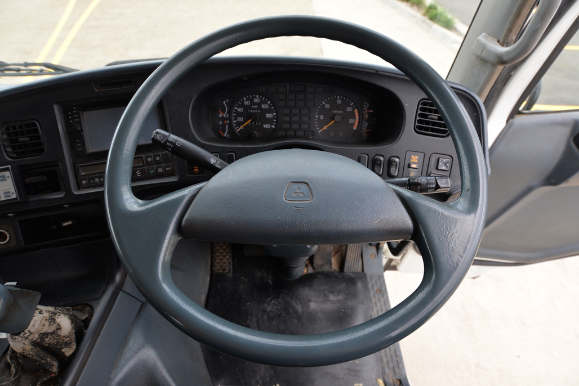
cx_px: 290
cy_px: 193
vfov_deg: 67.4
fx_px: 290
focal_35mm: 18
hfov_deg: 90.0
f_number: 6.3
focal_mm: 18
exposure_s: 1/160
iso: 200
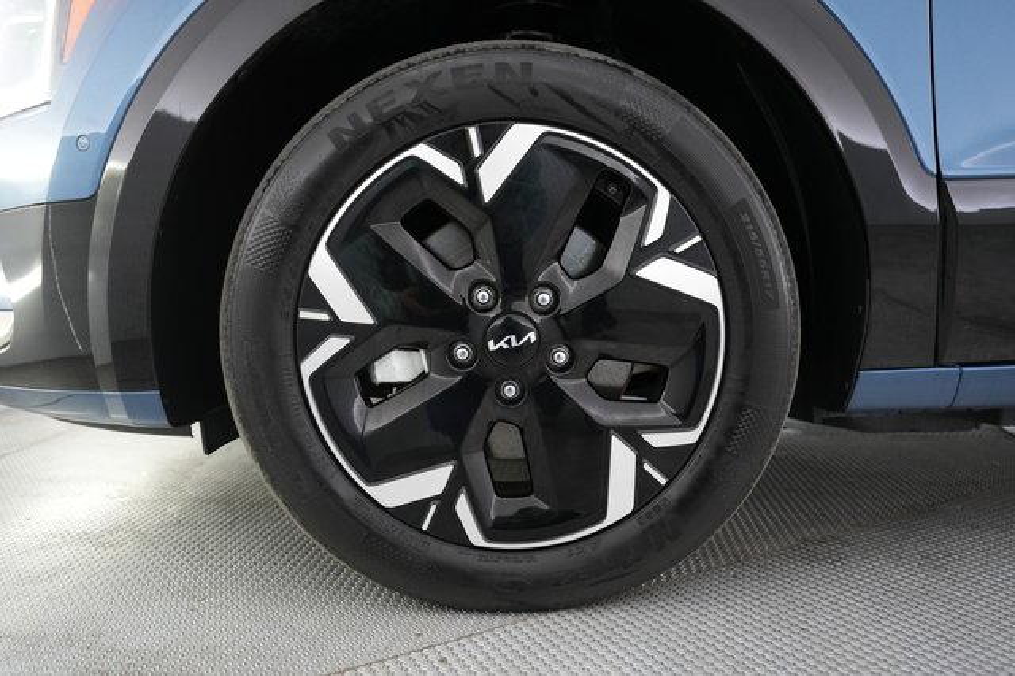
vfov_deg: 51.2
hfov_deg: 71.5
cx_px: 508
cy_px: 338
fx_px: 704
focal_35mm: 25
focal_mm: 25
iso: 1600
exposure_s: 1/60
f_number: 2.8
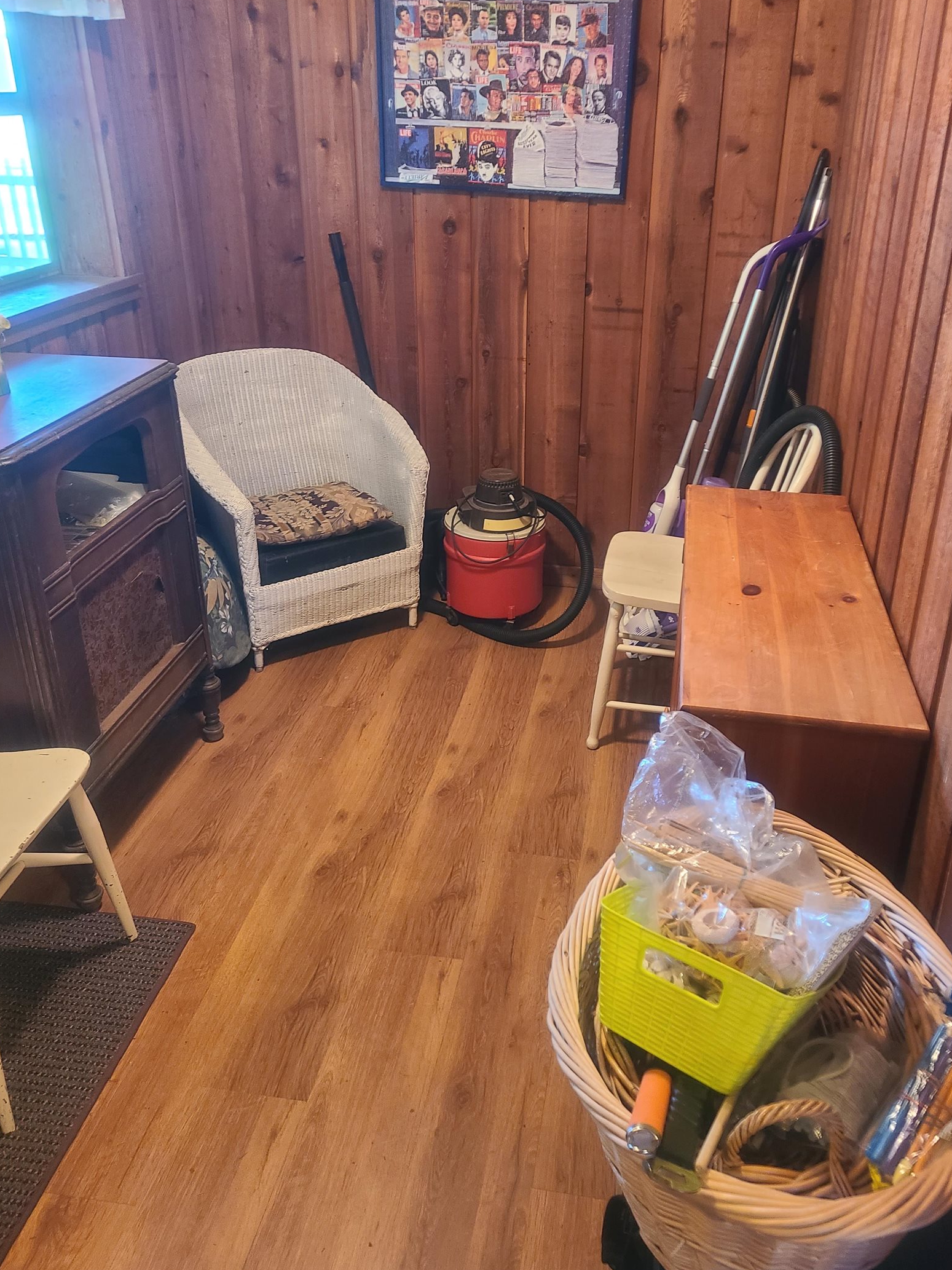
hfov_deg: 48.2
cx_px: 495
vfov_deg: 61.6
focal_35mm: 29
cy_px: 601
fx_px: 1064
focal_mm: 5.4
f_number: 1.8
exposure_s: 1/40
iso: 500
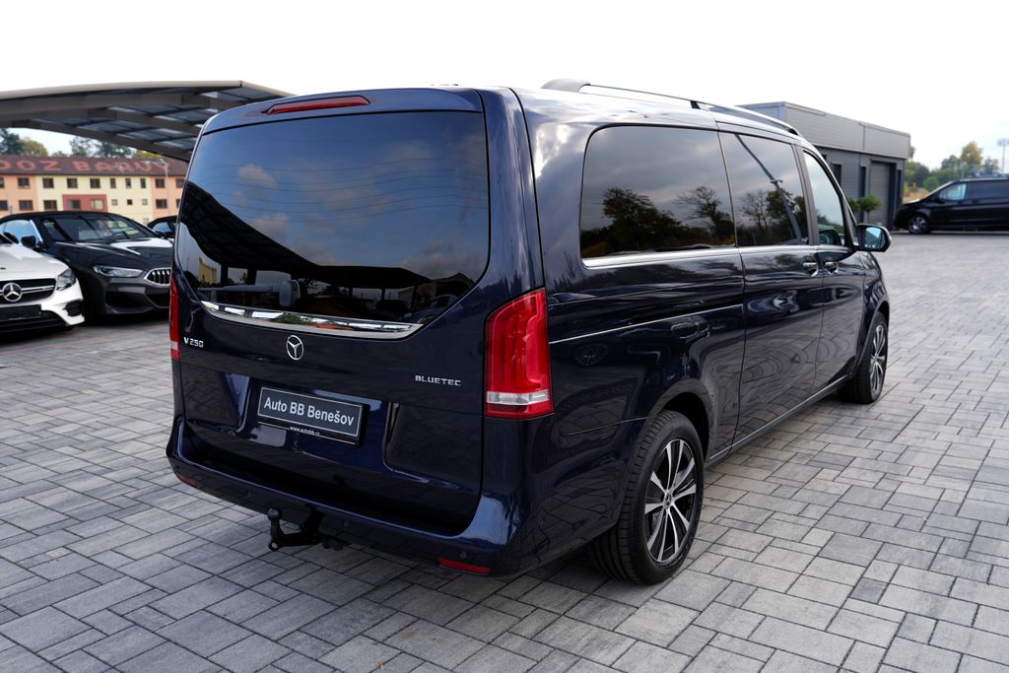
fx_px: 841
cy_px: 336
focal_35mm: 30
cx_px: 504
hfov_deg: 61.9
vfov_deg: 43.6
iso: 50
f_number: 4
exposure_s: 1/60
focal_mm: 30
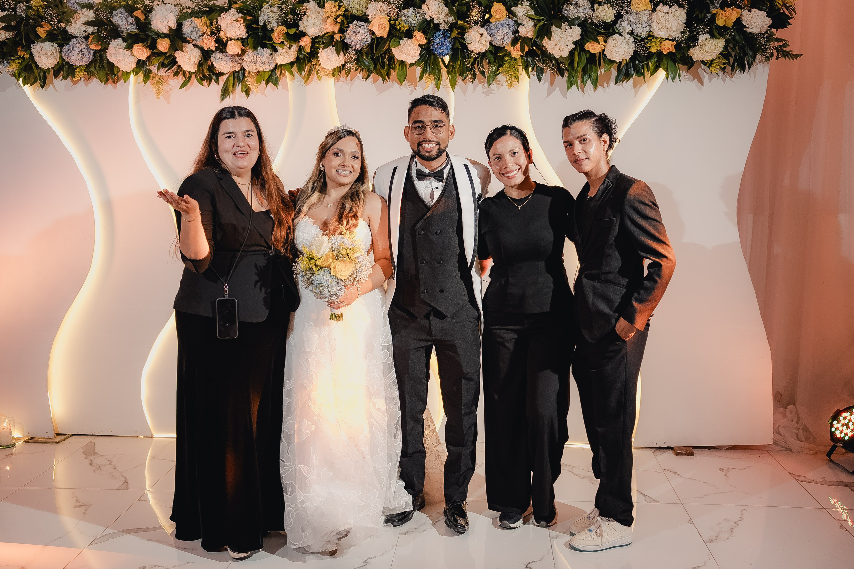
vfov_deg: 37.0
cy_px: 284
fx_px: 852
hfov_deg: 53.3
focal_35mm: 36
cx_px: 427
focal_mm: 35.9
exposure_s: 1/160
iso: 1000
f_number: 3.5
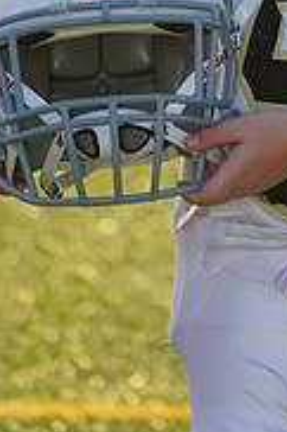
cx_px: 323
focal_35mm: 646
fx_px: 7739
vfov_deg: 3.2
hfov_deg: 2.1
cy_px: -209
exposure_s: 1/250
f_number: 5.6
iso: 100
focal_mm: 203
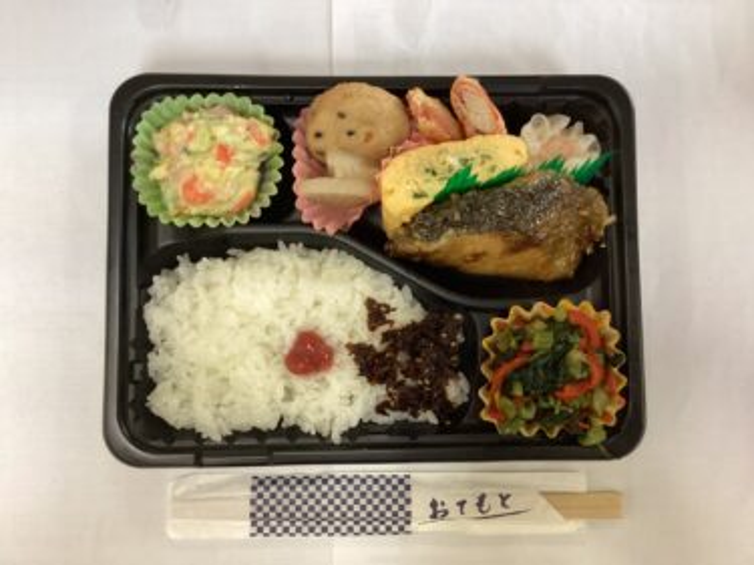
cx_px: 377
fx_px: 675
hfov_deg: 58.4
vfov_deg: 45.4
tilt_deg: -86.4
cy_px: 282
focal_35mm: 31
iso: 200
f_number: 2.4
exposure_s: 1/50
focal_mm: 3.3
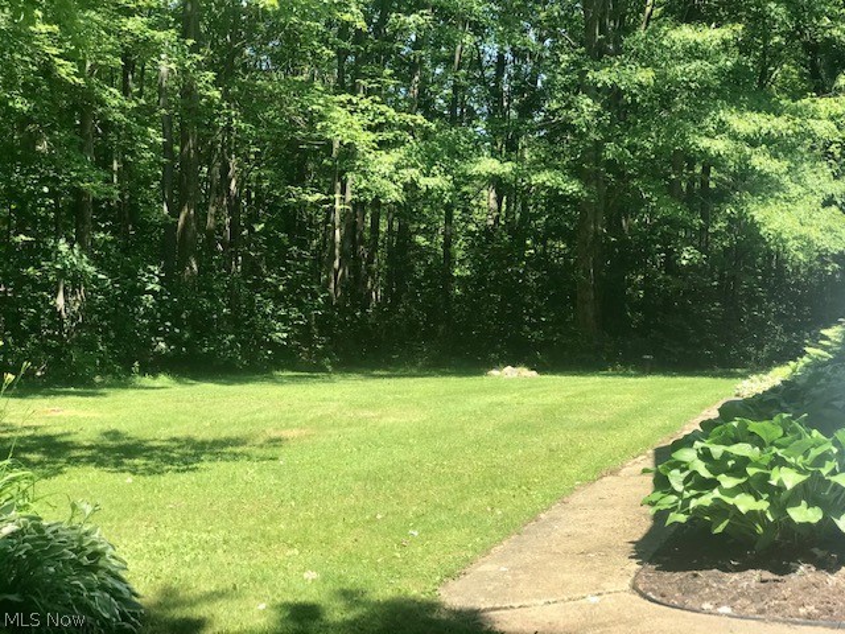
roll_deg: -0.1
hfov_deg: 33.8
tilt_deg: -1.0
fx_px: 1391
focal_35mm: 57
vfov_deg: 25.7
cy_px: 317
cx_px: 422
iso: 20
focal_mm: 6.6
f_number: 2.8
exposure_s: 1/261
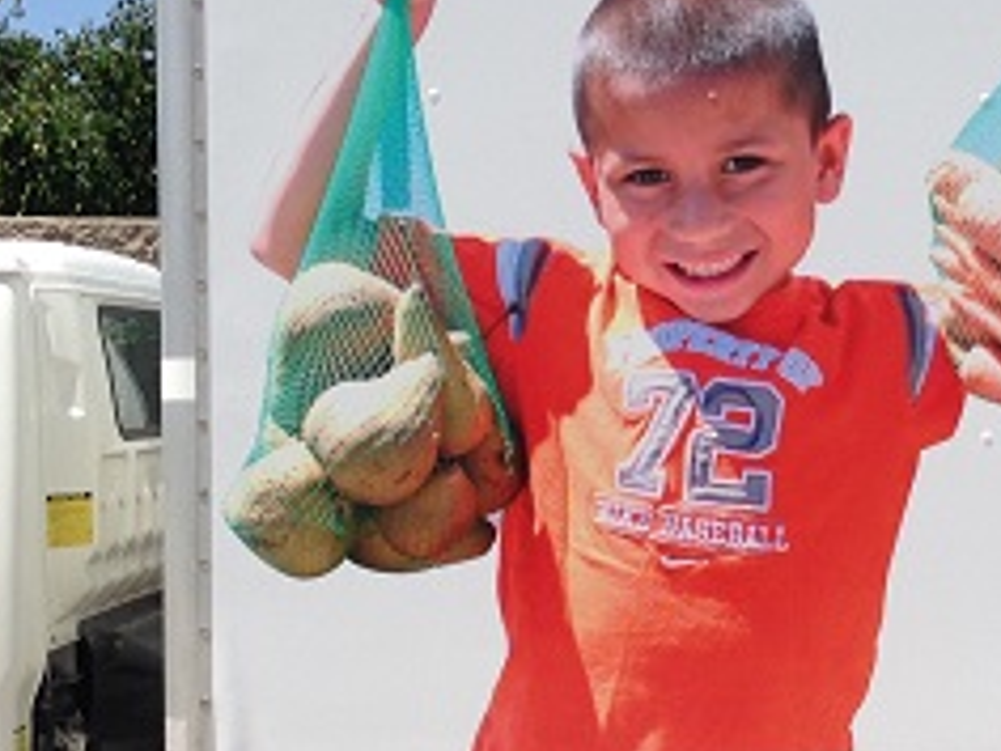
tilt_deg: -0.4
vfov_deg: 15.1
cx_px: 946
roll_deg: -0.8
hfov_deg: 19.6
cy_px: 448
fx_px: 2834
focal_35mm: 98
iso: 50
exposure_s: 1/1808
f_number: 2.4
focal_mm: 4.12
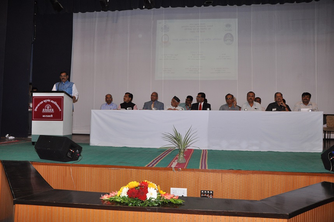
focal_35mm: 32
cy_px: 111
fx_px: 292
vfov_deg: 41.6
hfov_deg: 59.5
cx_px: 167
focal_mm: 21
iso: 800
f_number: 6.3
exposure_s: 1/125
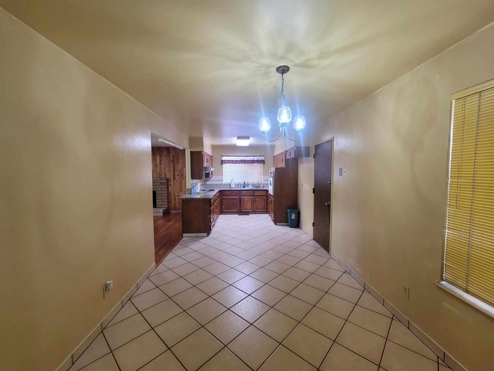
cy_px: 186
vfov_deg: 89.9
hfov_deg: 106.2
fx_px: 186
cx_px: 247
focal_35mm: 13
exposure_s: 1/60
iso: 320
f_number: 2.2
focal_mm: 2.2
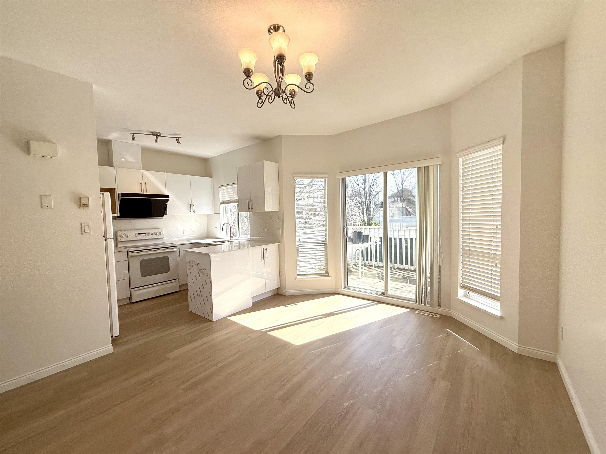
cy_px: 227
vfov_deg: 85.7
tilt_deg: -2.0
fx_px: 245
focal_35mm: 14
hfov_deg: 102.1
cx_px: 303
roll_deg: +1.7
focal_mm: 2.22
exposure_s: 1/726
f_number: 2.2
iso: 50
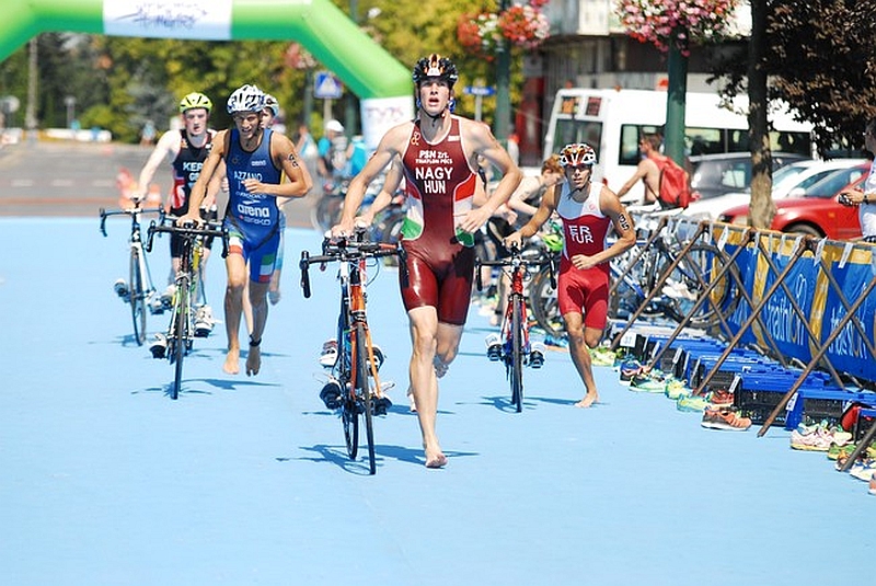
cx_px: 438
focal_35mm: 202
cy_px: 293
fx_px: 4932
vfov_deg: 6.8
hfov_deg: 10.2
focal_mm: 135
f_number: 2.8
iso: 400
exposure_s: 1/4000
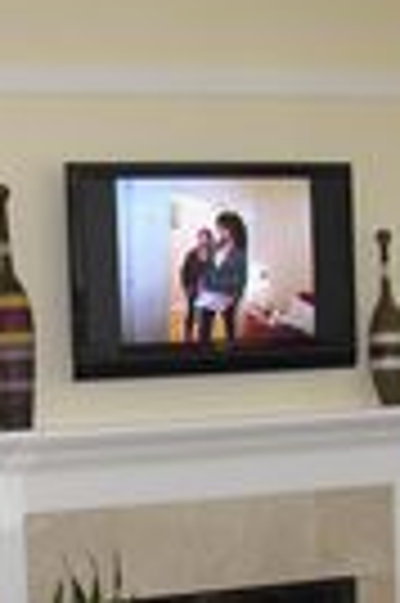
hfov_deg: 13.2
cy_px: 558
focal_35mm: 103
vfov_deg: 19.4
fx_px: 1721
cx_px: 63
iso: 64
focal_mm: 6
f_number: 2.8
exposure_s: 1/30
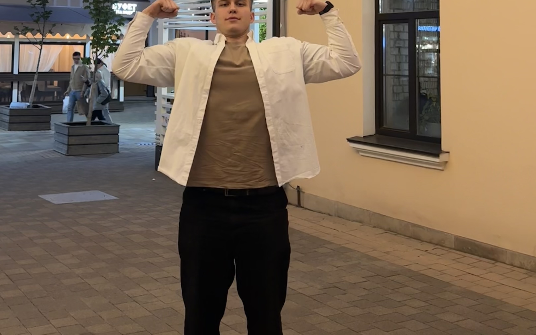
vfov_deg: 27.1
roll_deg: -1.3
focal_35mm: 45
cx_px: 215
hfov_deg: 44.1
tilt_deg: +4.0
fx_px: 657
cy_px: 8
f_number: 1.78
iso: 250
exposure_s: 1/50
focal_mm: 6.76
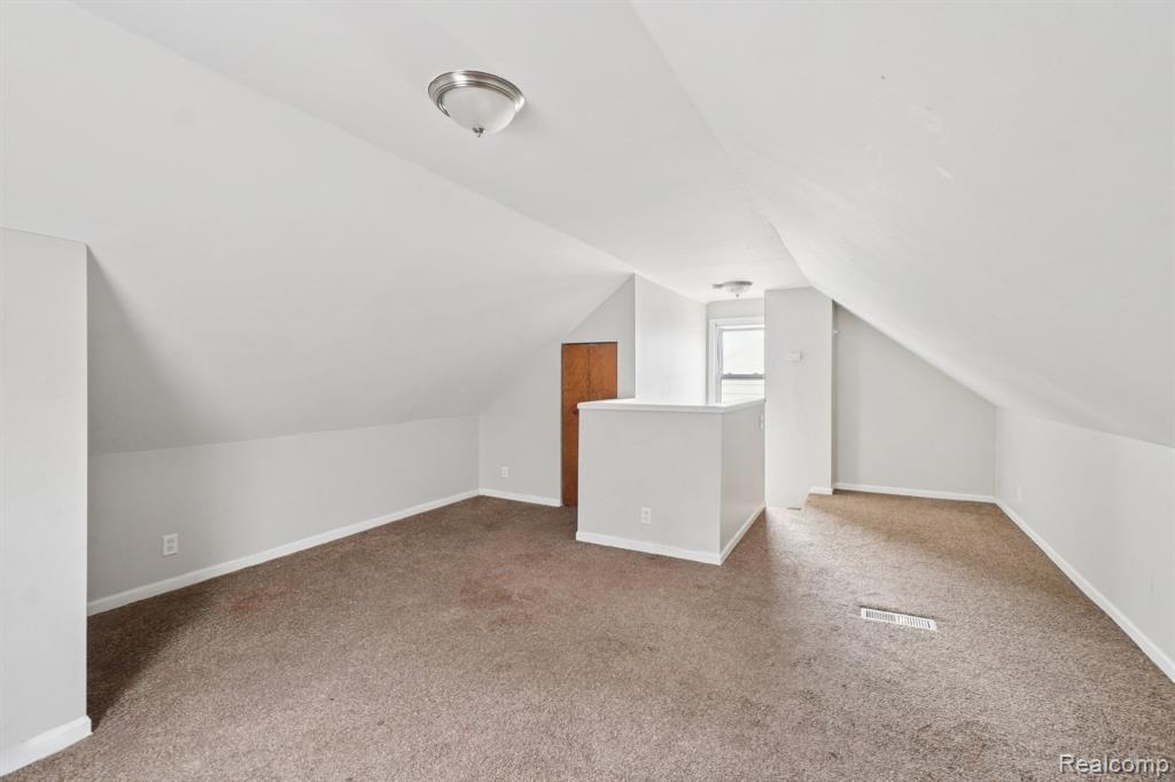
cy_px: 391
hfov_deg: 100.4
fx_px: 489
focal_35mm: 15
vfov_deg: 77.3
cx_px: 588
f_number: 8
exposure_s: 1/6
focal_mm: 10
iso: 400
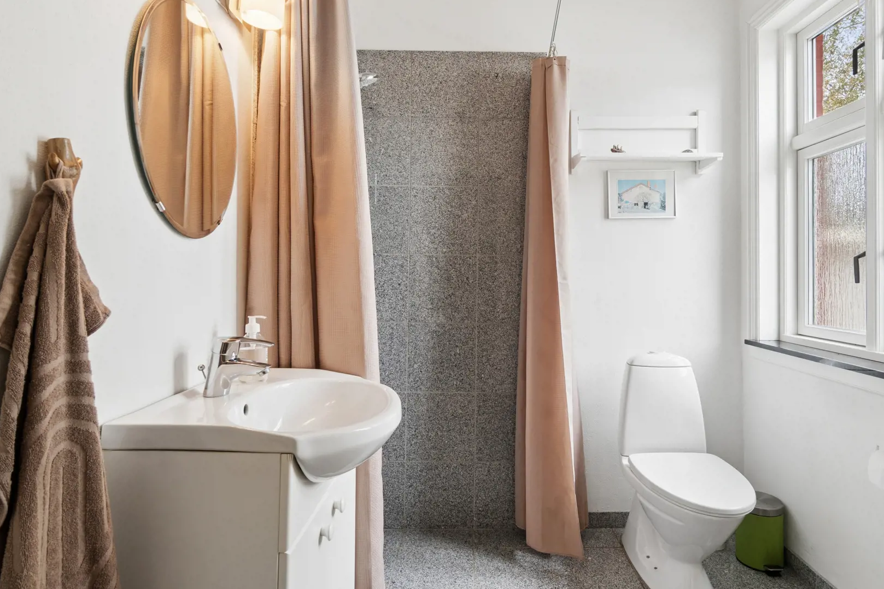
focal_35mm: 20
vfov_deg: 62.8
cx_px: 481
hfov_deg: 85.0
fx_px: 481
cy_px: 262
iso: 200
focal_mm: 11
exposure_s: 1/15
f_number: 8
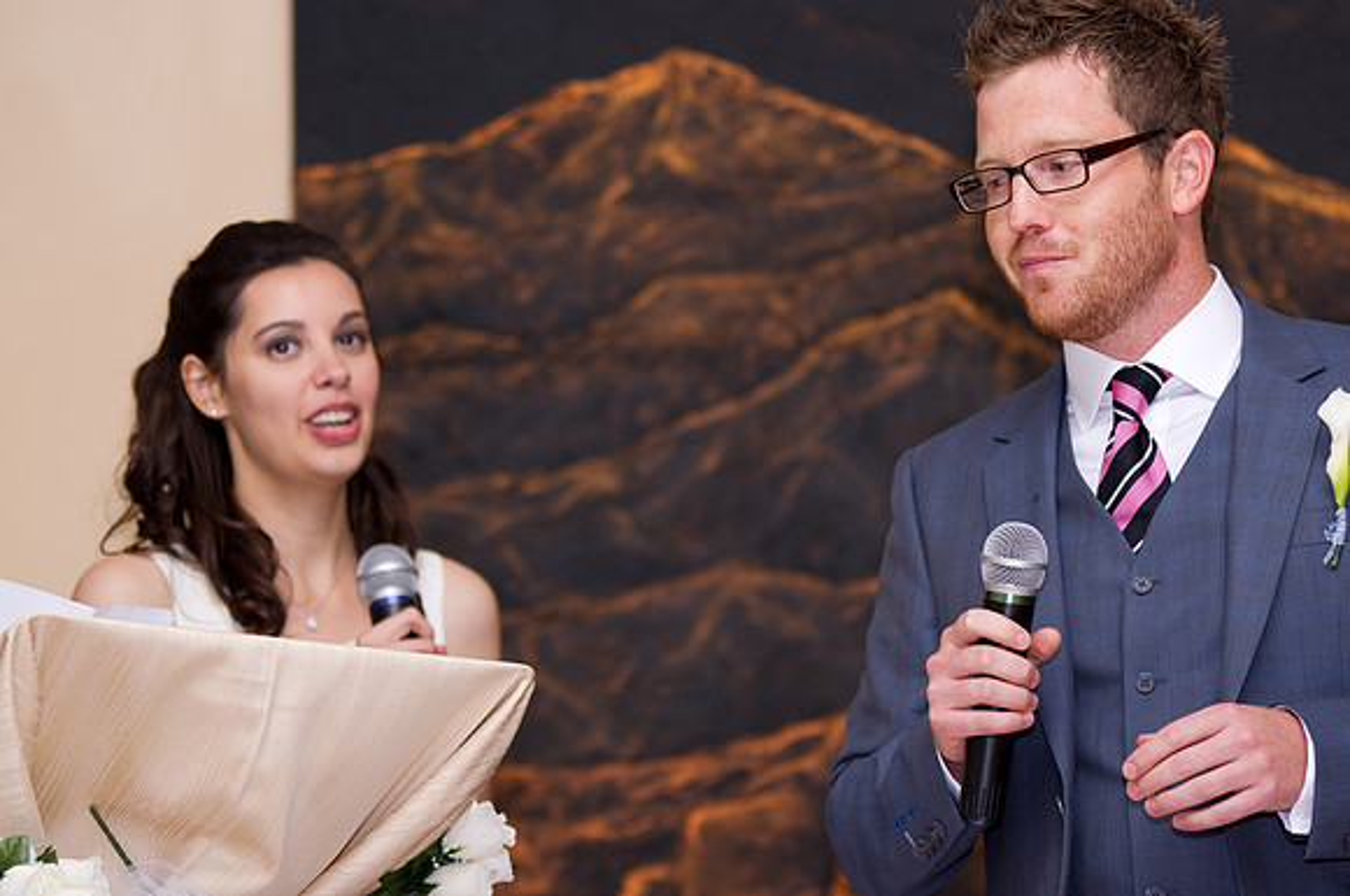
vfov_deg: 8.4
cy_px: 448
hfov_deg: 12.7
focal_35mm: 162
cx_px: 675
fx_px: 6066
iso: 400
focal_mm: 107.5
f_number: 2.8
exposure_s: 1/160
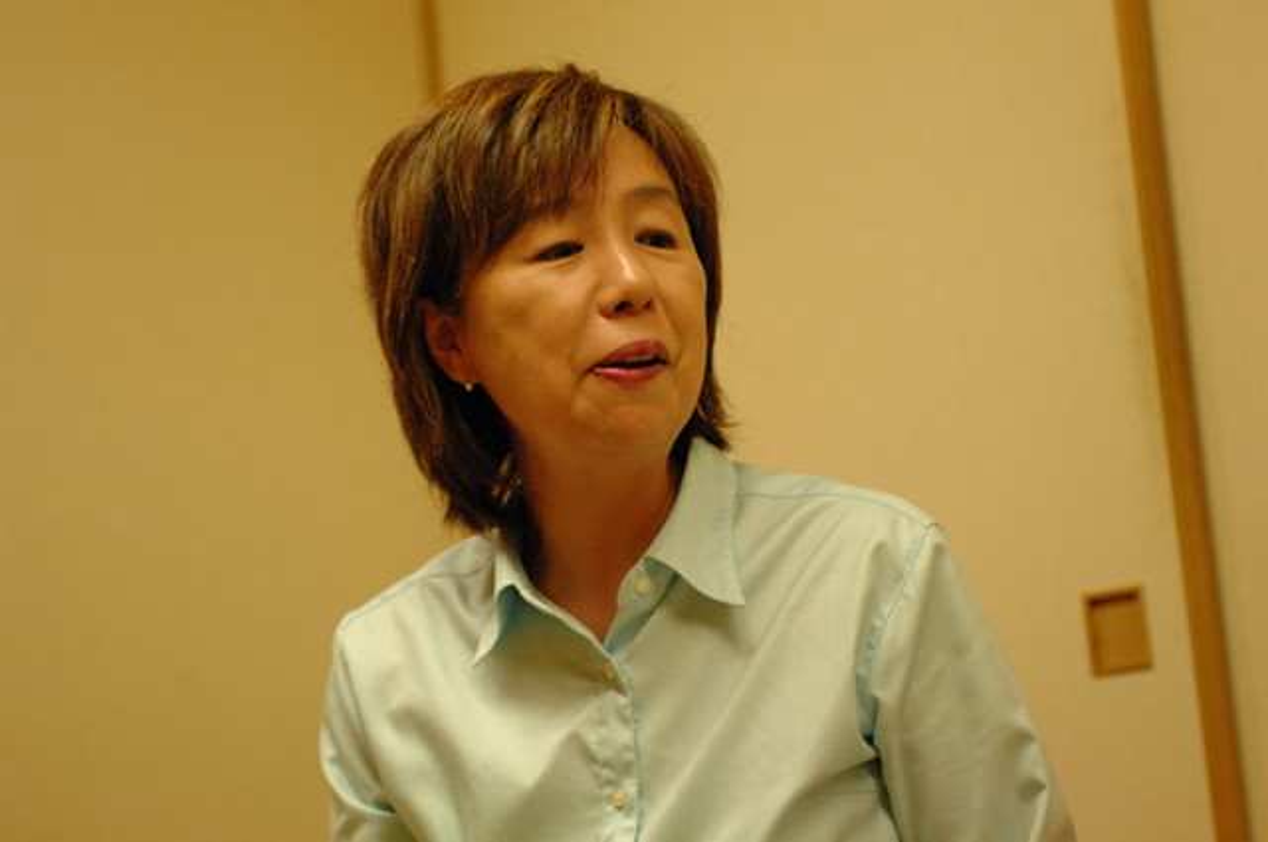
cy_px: 421
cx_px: 634
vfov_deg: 15.1
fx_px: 3166
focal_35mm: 90
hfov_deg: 22.6
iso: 640
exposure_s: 1/60
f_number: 2.8
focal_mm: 60
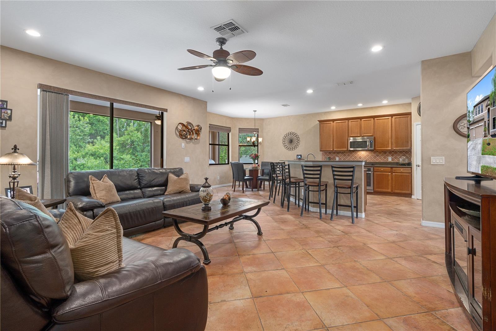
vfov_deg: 73.7
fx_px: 220
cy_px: 166
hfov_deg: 96.7
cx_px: 248
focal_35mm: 16
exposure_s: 1/2.5
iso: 320
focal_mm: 16
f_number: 9
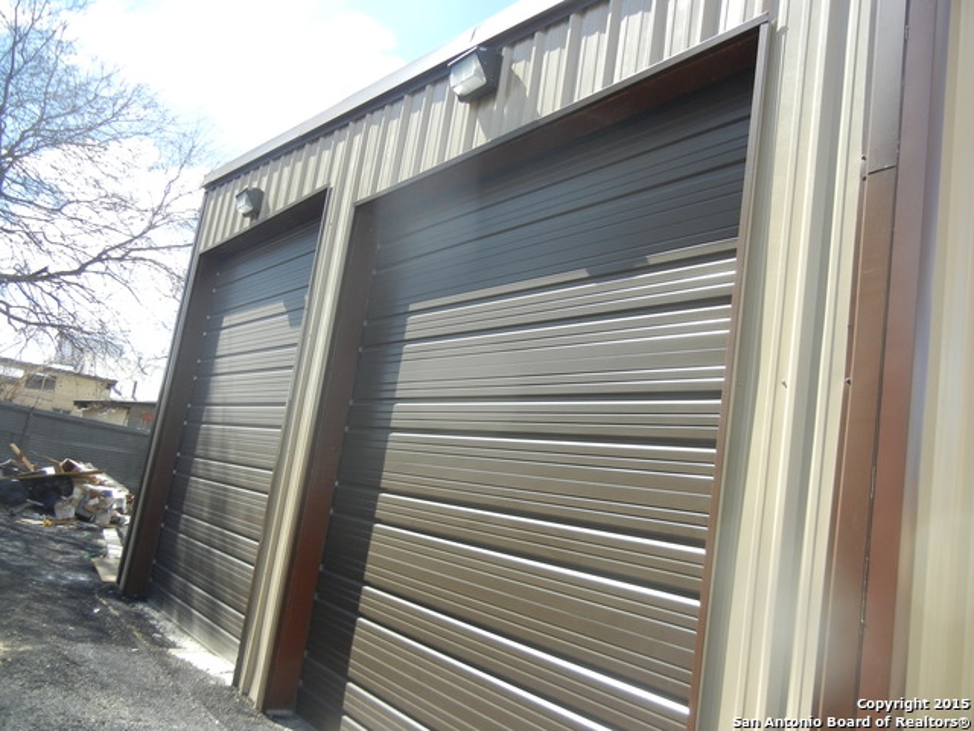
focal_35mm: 30
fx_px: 844
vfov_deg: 46.8
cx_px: 487
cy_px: 366
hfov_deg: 60.0
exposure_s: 1/536
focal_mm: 5.4
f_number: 3.5
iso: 160
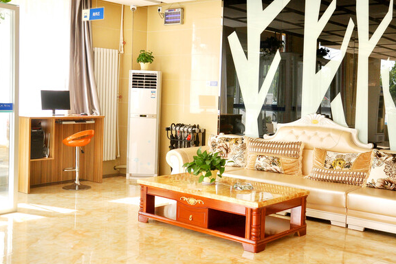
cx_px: 245
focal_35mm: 45
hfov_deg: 43.3
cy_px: 118
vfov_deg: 29.8
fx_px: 495
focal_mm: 24
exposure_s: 1/125
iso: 400
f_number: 4.8
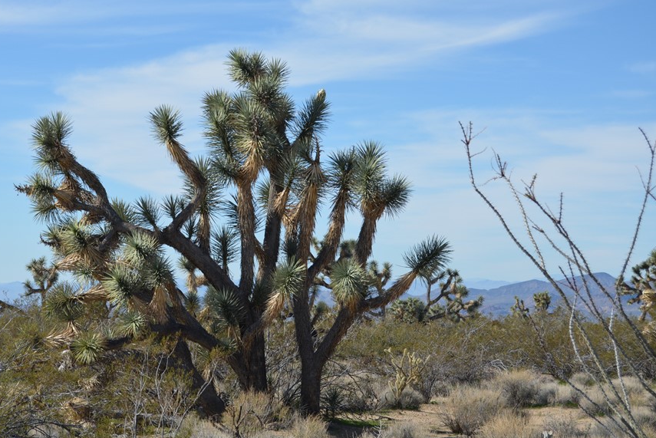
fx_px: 1908
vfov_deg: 13.1
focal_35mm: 105
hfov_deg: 19.5
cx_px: 269
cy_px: 203
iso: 400
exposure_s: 1/1600
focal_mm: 55
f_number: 7.1
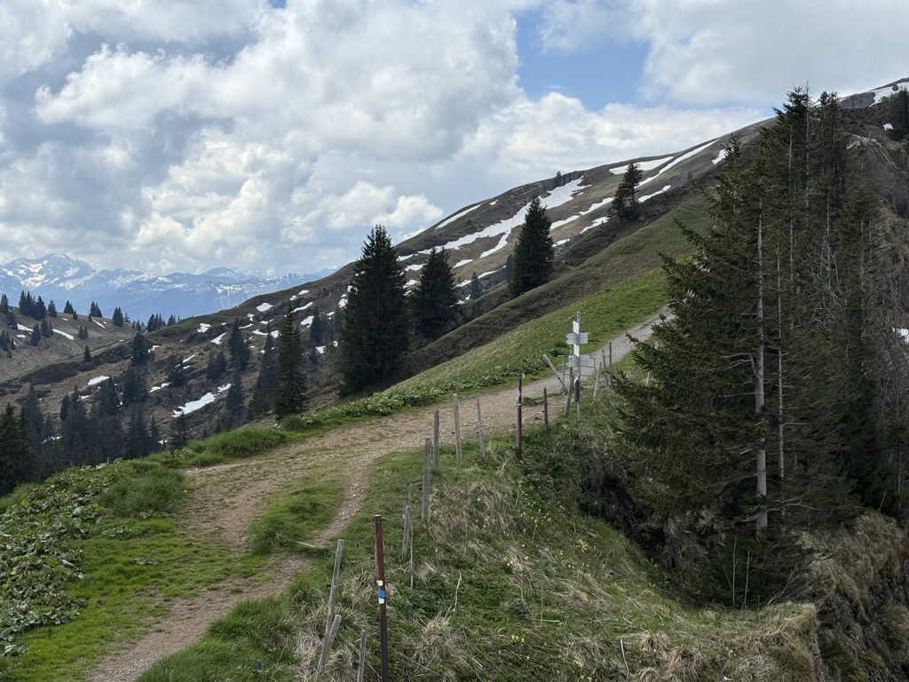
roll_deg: +1.3
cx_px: 454
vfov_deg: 30.3
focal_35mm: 48
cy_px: 341
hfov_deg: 39.7
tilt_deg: -2.0
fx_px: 1260
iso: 64
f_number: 1.78
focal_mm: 6.76
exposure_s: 1/6024
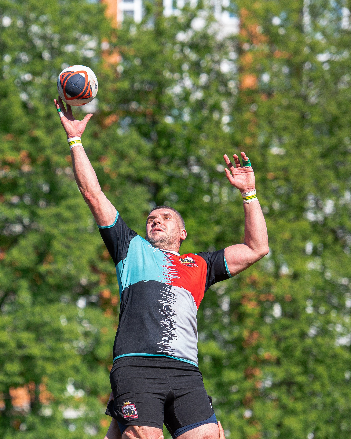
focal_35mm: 196
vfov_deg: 9.9
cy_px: 227
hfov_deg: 7.9
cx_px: 42
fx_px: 2545
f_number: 3.5
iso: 640
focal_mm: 122
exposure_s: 1/4000
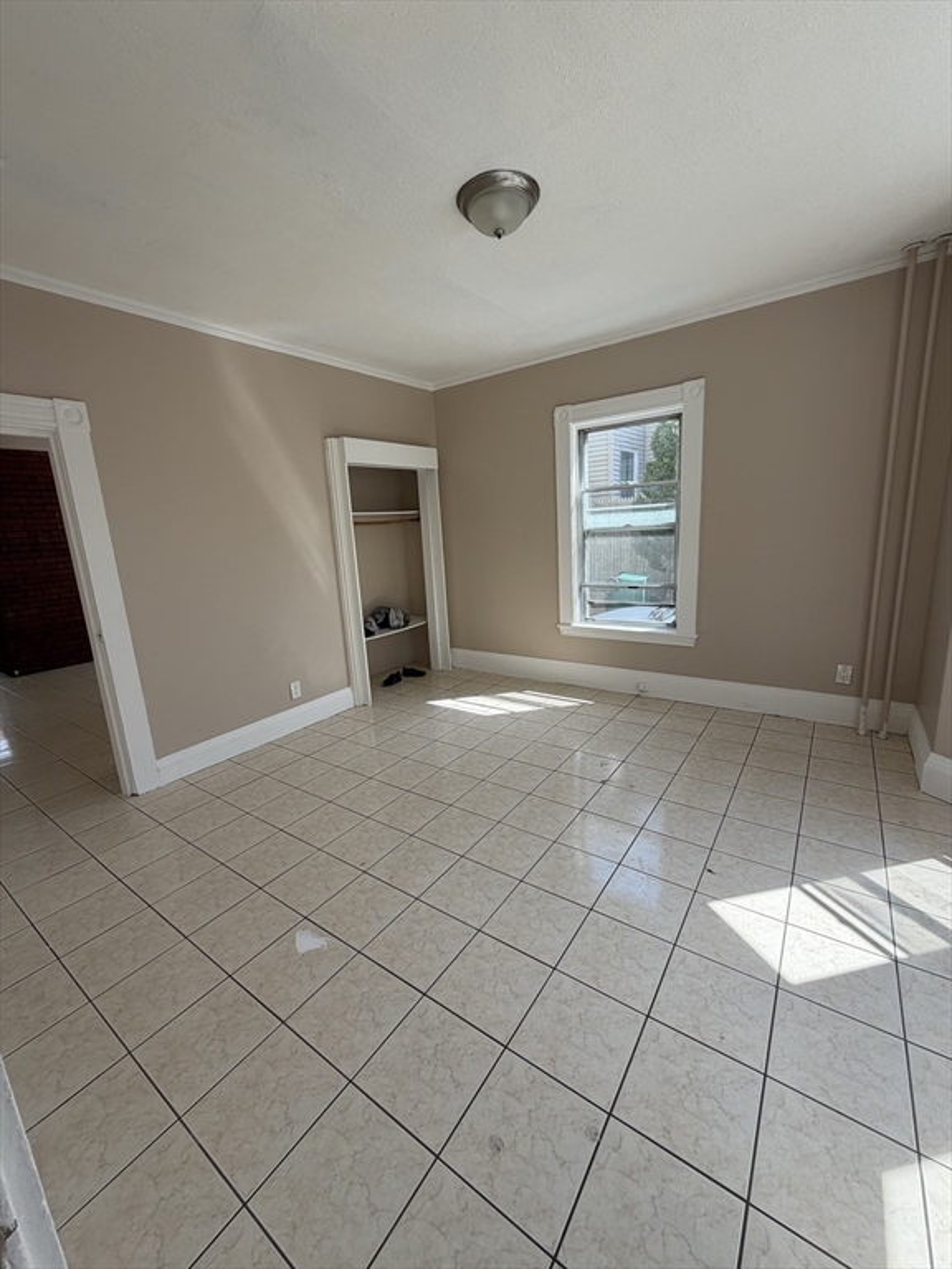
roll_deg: +1.2
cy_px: 634
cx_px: 476
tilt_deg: -12.6
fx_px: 513
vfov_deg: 102.1
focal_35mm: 14
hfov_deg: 85.7
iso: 50
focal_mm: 2.22
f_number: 2.2
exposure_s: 1/285
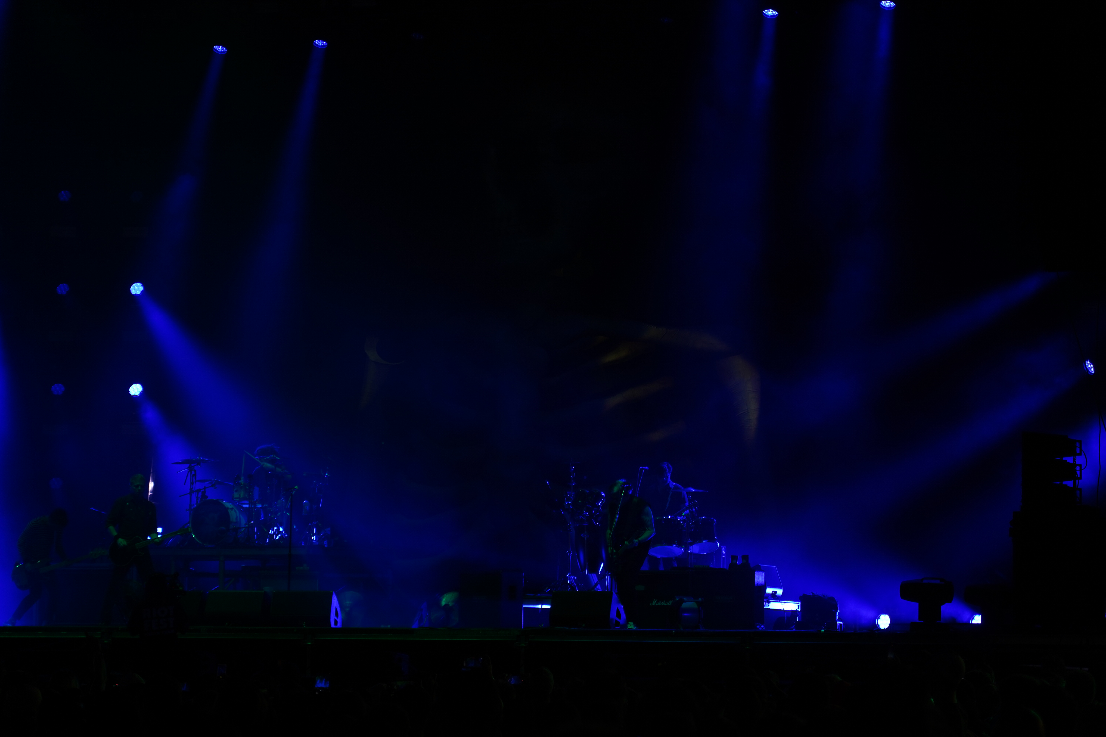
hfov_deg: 19.5
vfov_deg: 13.0
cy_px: 368
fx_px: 3226
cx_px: 553
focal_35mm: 105
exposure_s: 1/125
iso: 250
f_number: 4
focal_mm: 105
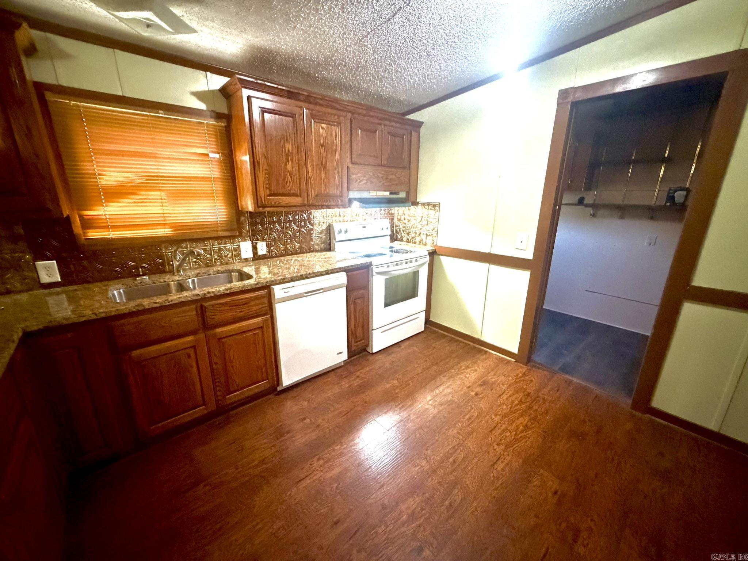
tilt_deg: -16.3
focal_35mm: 14
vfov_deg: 85.7
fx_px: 303
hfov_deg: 102.1
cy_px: 280
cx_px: 374
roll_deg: +0.5
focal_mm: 2.22
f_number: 2.2
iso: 1250
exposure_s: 1/60
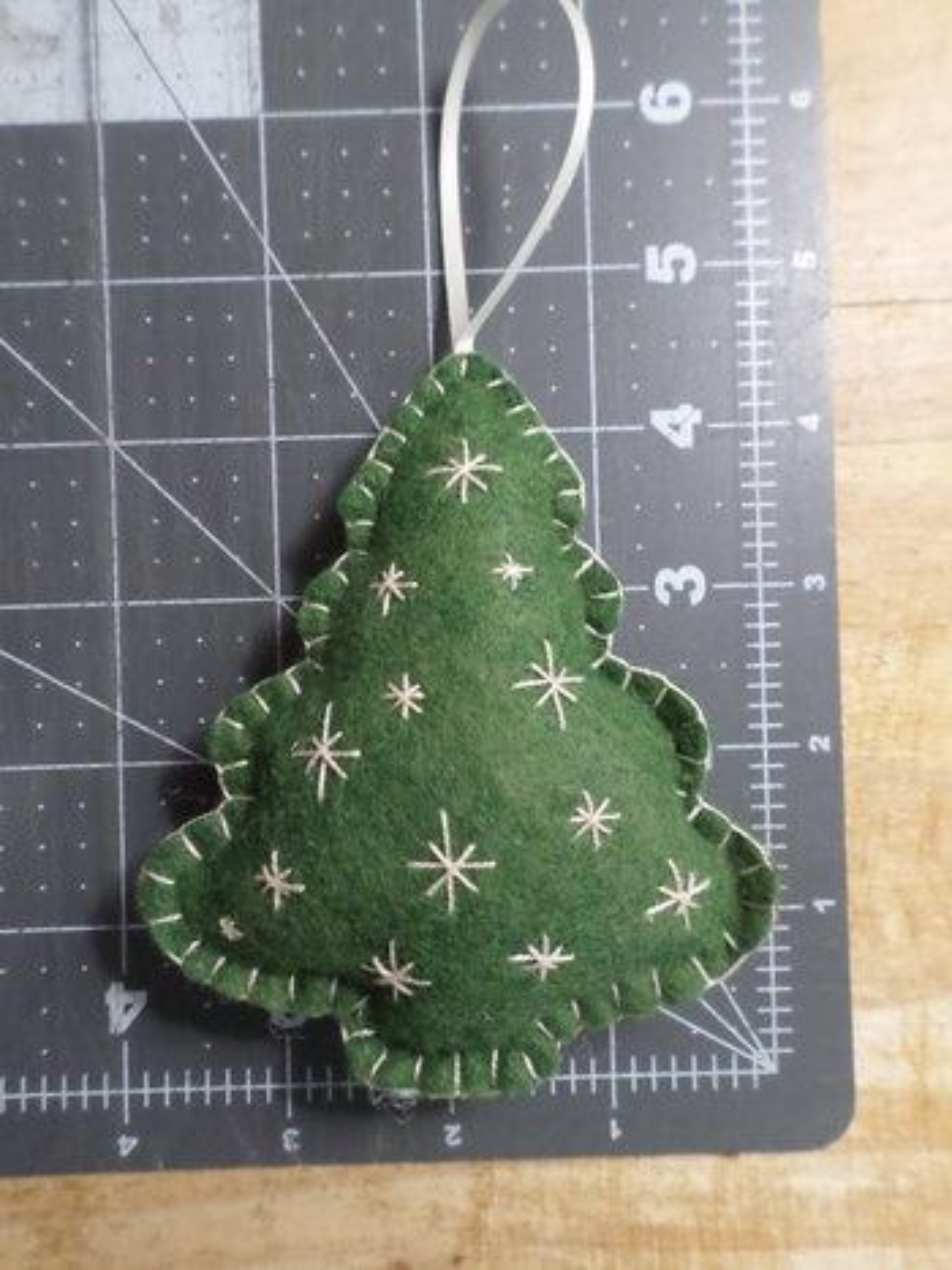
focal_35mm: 25
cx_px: 476
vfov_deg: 69.4
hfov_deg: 54.9
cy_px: 635
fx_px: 917
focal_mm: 4.5
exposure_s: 1/30
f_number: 2.5
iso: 400
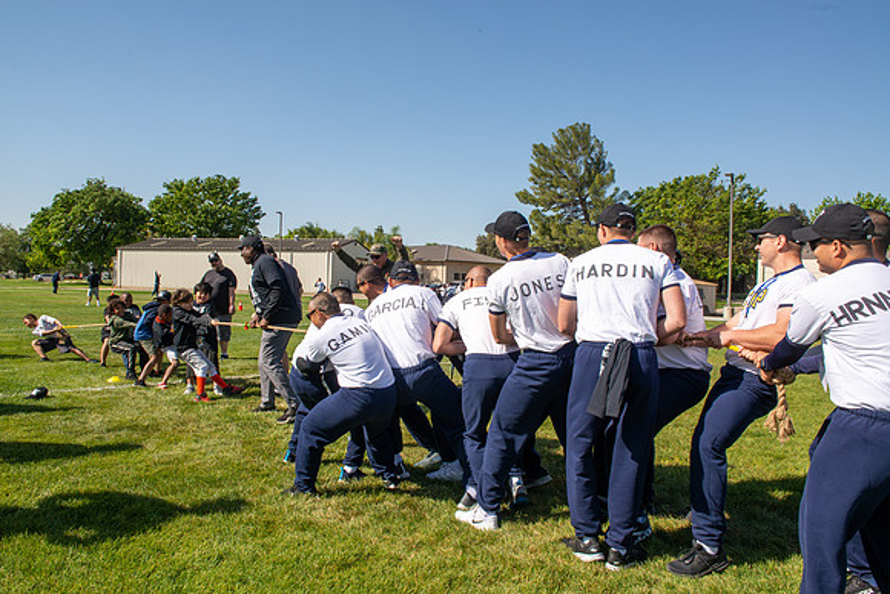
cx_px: 442
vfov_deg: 52.6
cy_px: 297
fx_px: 601
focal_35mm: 24
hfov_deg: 73.0
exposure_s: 1/160
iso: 100
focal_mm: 24
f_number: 11
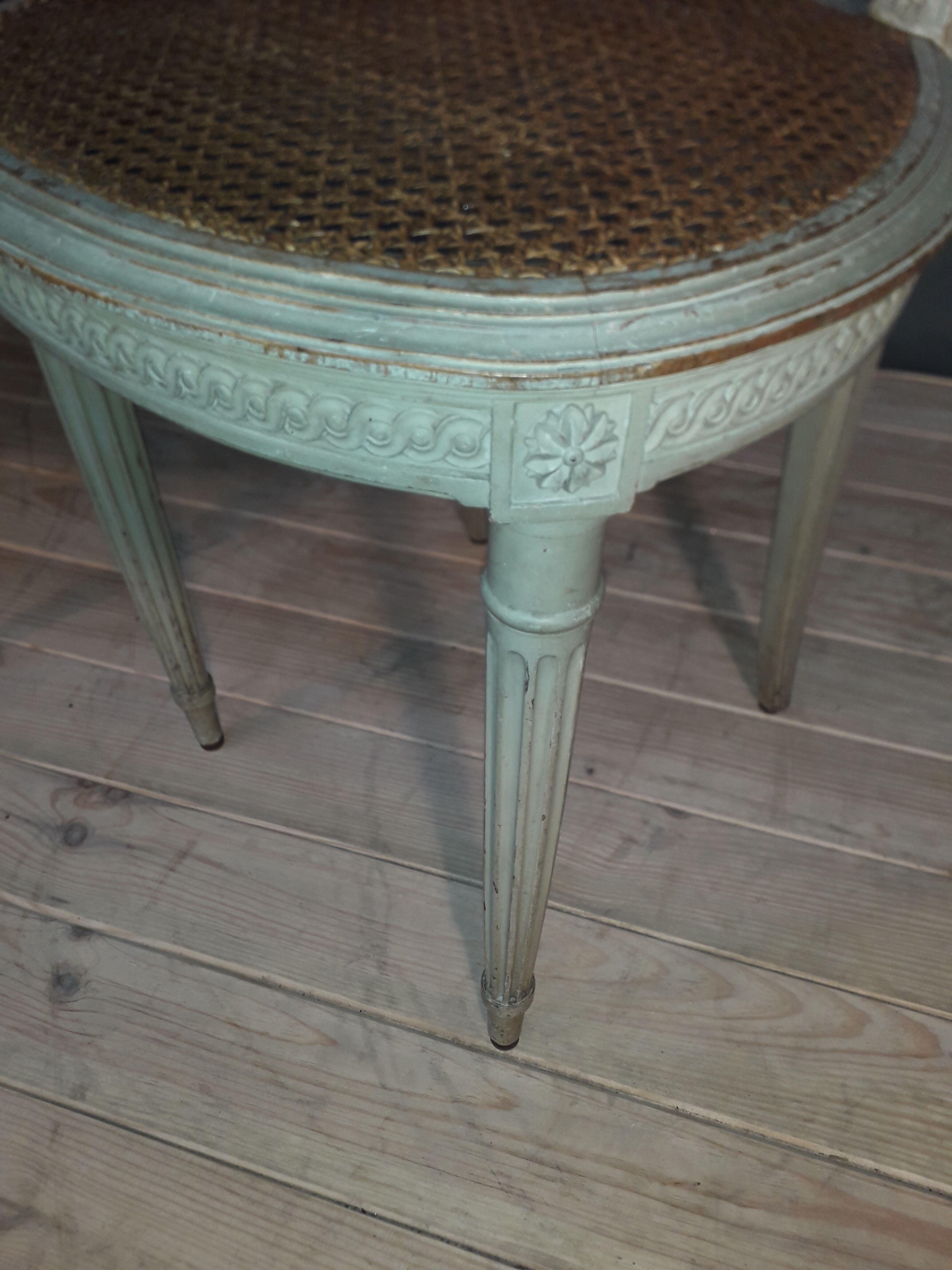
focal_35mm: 27
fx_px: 990
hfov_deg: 51.4
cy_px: 635
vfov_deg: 65.3
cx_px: 476
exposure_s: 1/100
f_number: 1.9
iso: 64
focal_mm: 3.6
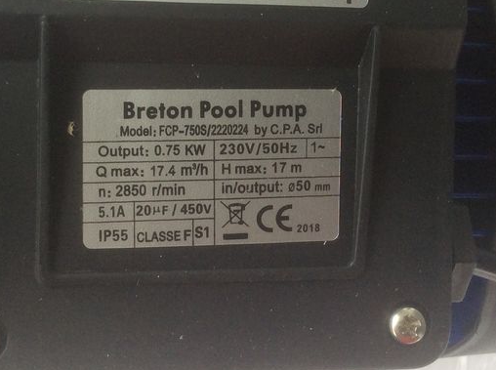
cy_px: 121
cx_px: 233
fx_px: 901
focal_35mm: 63
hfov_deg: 30.8
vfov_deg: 23.1
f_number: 2.4
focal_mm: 3.3
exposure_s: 1/100
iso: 50
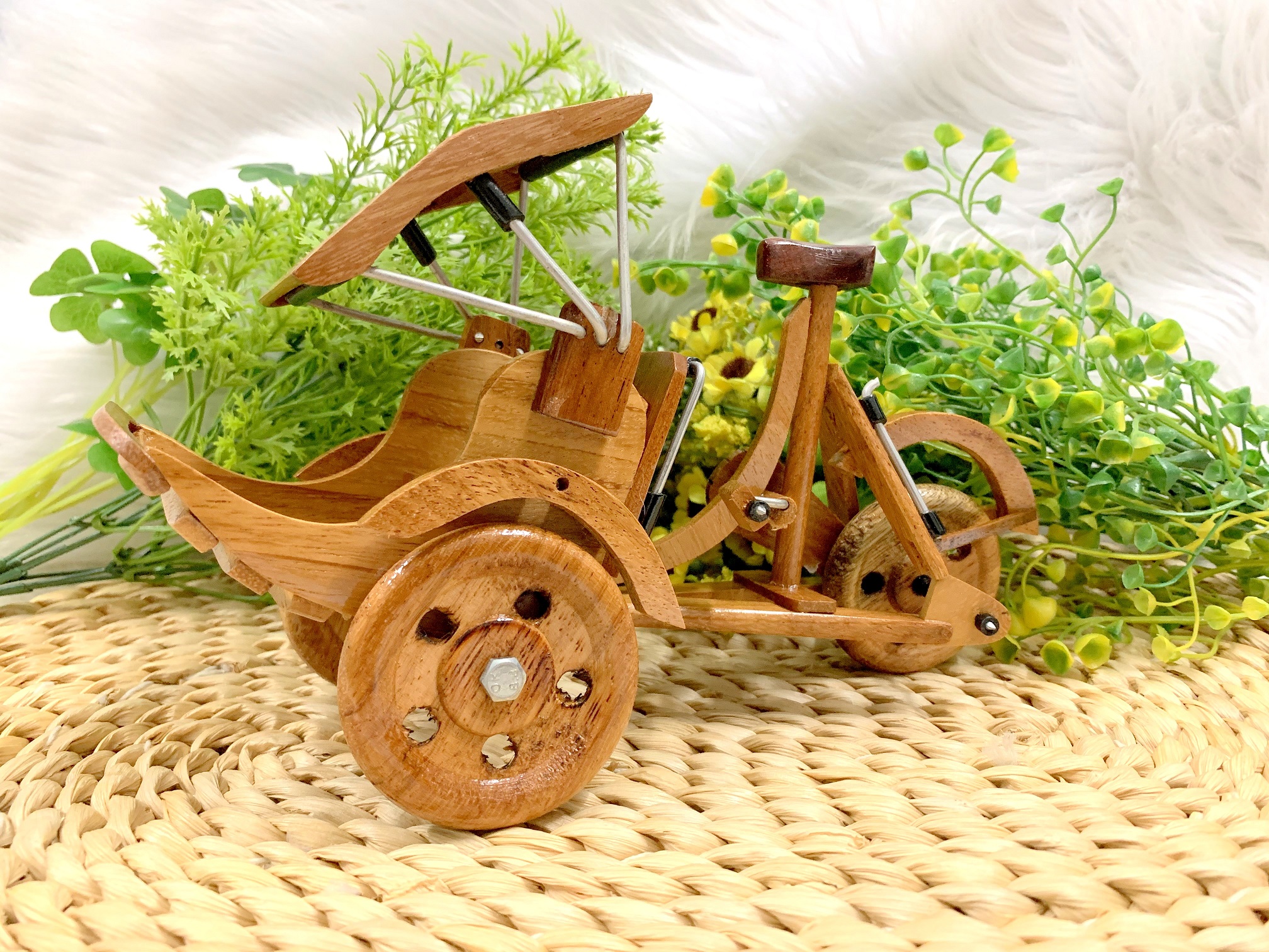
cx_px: 634
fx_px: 953
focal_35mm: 26
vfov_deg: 53.1
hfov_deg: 67.3
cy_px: 476
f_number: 1.8
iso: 320
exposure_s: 1/25
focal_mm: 4.25
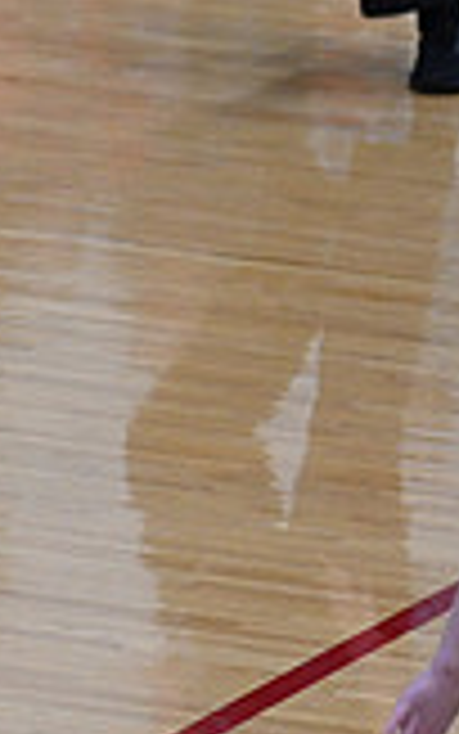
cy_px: 101
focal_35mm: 724
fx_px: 14478
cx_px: -711
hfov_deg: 1.8
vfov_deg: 2.9
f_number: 4
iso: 4000
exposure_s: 1/400
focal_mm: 200
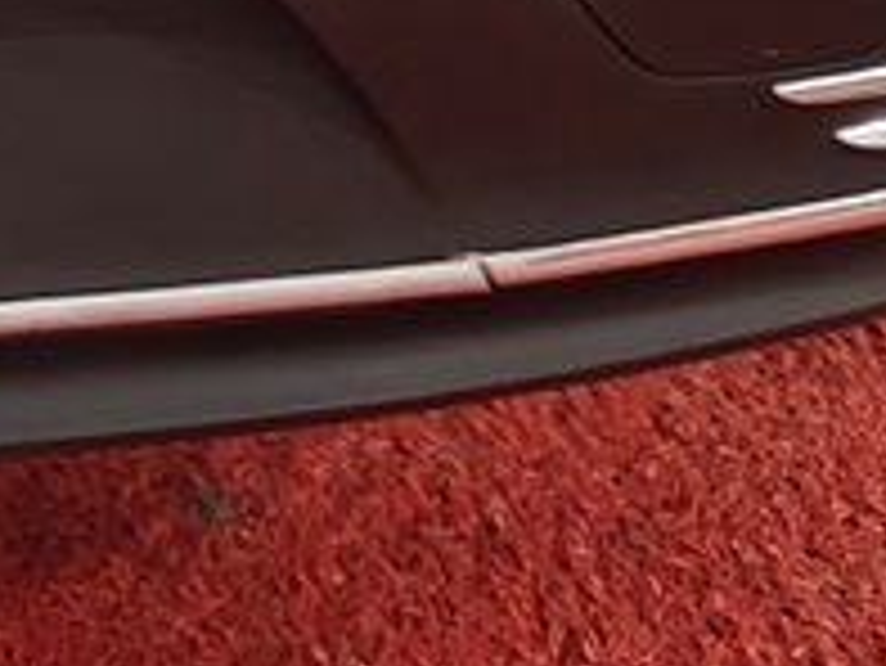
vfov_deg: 6.4
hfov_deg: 8.9
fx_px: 5429
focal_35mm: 212
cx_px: -805
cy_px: -1418
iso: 80
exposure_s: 1/60
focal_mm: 5.59
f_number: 1.8
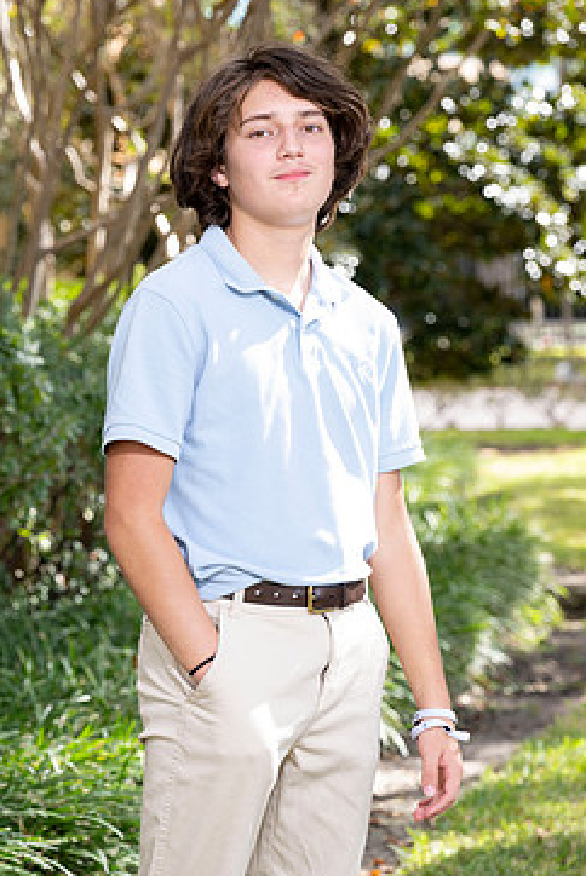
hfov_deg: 9.2
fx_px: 3631
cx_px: 225
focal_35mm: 149
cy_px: 450
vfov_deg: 13.8
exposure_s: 1/160
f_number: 6.3
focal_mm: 120
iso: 400
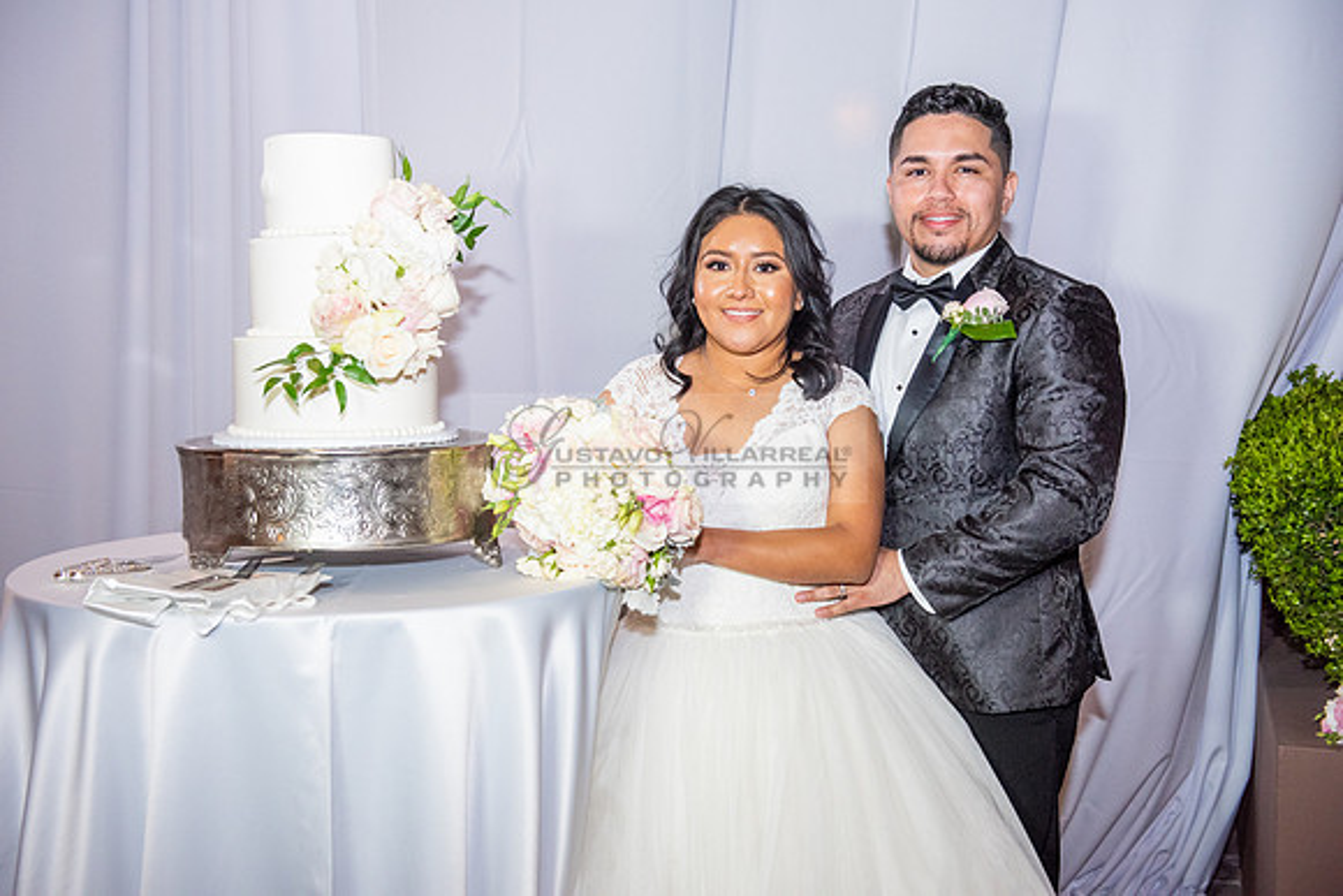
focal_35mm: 42
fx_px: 1567
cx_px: 672
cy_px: 448
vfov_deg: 31.9
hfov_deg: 46.4
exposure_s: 1/160
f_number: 4
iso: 1600
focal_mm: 42
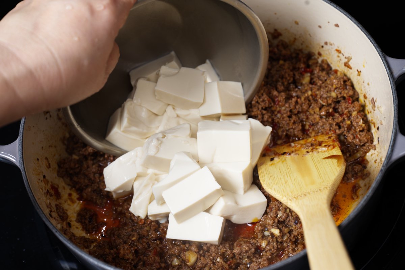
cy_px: 135
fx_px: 787
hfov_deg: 28.9
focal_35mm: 70
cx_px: 202
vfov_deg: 19.4
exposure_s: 1/125
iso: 100
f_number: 6.3
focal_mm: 70
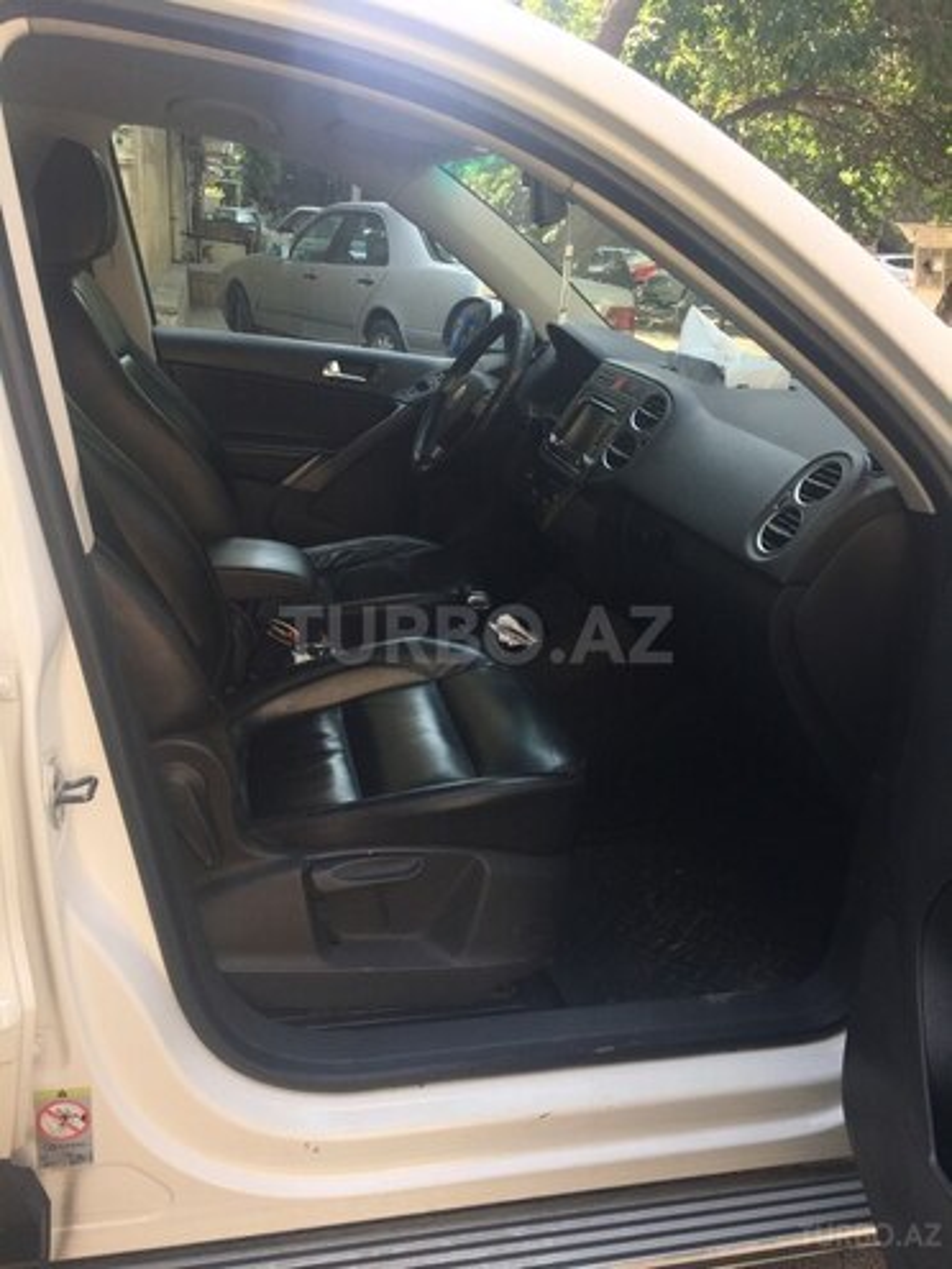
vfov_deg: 61.7
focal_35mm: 29
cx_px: 476
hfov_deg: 48.2
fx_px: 1063
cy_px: 634
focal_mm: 4.15
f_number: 2.2
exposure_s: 1/238
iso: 32
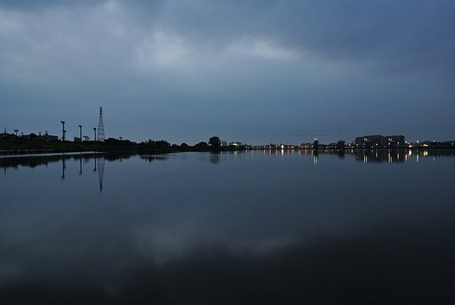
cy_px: 152
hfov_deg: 67.3
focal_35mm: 27
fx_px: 342
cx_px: 228
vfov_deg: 48.1
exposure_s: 1/3
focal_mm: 10
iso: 200
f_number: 5.6
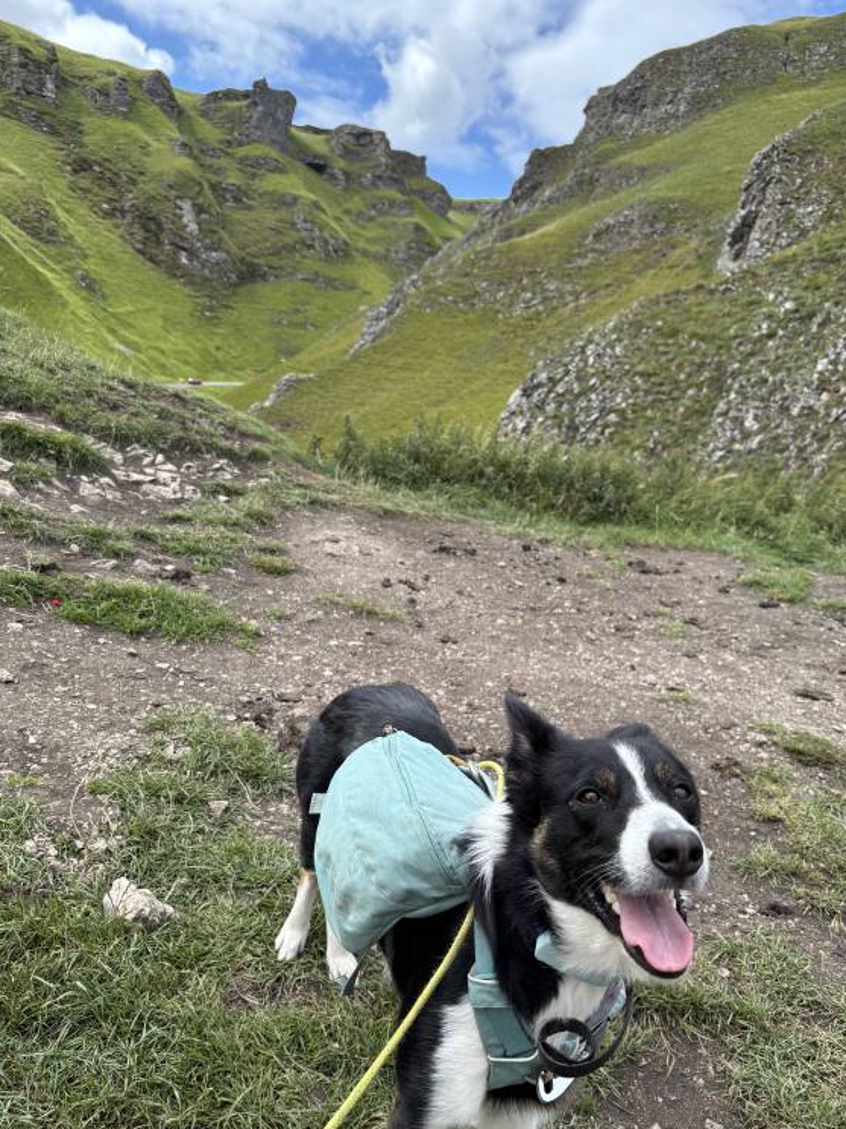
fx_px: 913
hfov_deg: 49.7
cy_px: 583
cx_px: 448
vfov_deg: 63.4
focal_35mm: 28
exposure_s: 1/1477
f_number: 1.6
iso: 50
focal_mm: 5.96
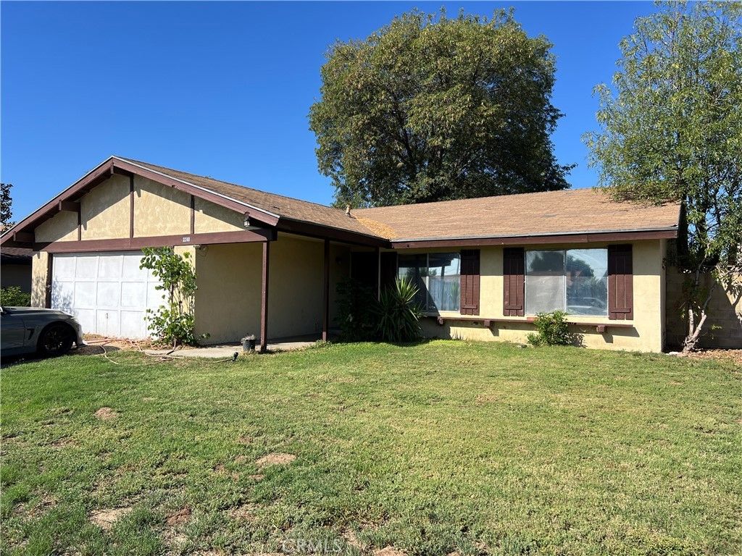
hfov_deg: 67.3
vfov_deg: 53.1
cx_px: 371
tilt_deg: +2.2
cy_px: 278
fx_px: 557
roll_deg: -0.1
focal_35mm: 26
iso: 50
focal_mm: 5.7
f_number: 1.5
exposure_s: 1/3704
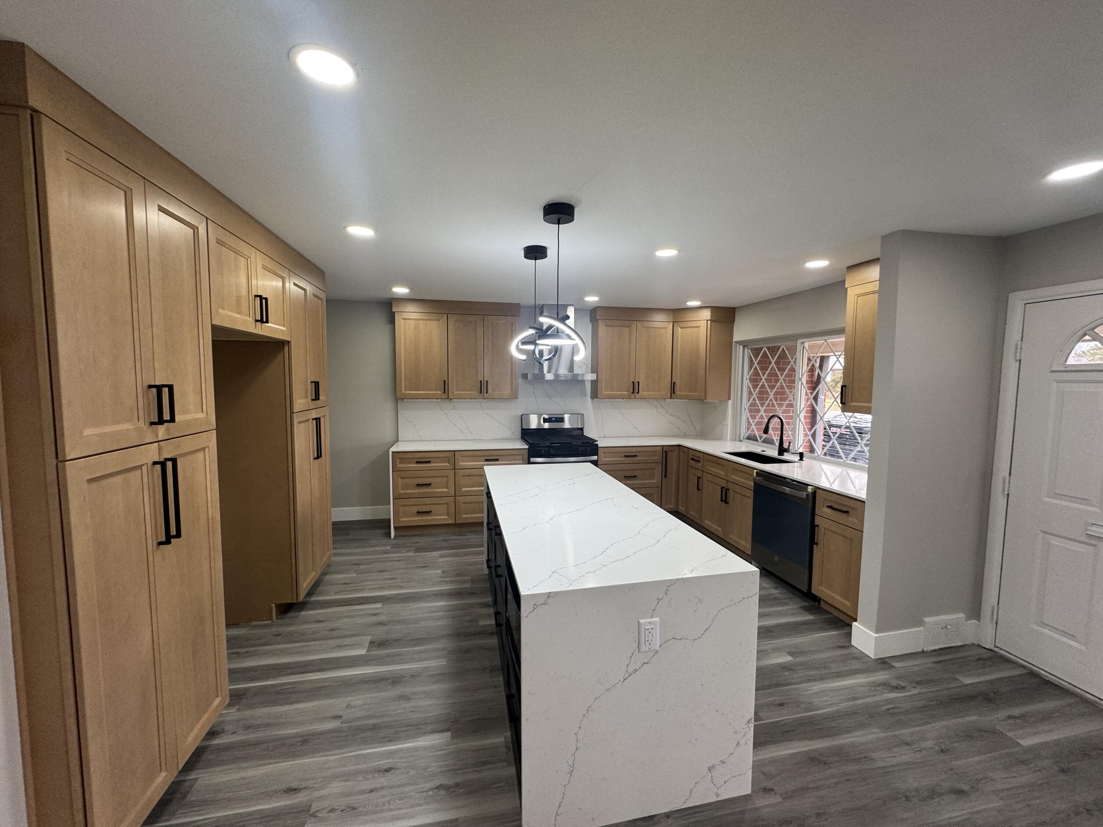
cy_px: 414
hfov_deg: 102.1
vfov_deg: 85.7
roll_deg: -2.0
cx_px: 552
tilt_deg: -4.4
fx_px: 446
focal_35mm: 14
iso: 80
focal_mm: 2.22
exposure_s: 1/99
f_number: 2.2
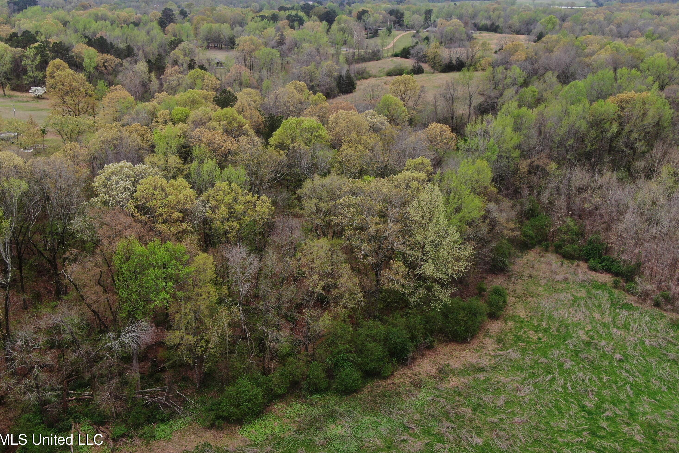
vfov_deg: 38.8
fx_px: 641
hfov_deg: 55.8
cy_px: 203
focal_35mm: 34
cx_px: 343
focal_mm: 5.45
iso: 110
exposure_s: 1/200
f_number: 3.1
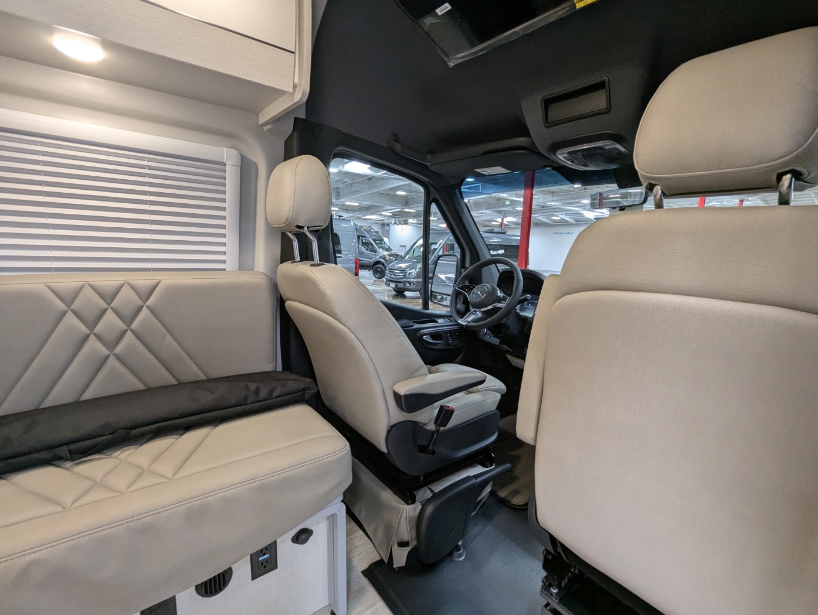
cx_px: 409
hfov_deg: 94.4
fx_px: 379
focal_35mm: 16
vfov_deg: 78.2
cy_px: 308
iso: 194
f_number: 2.2
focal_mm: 2.35
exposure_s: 1/70.9
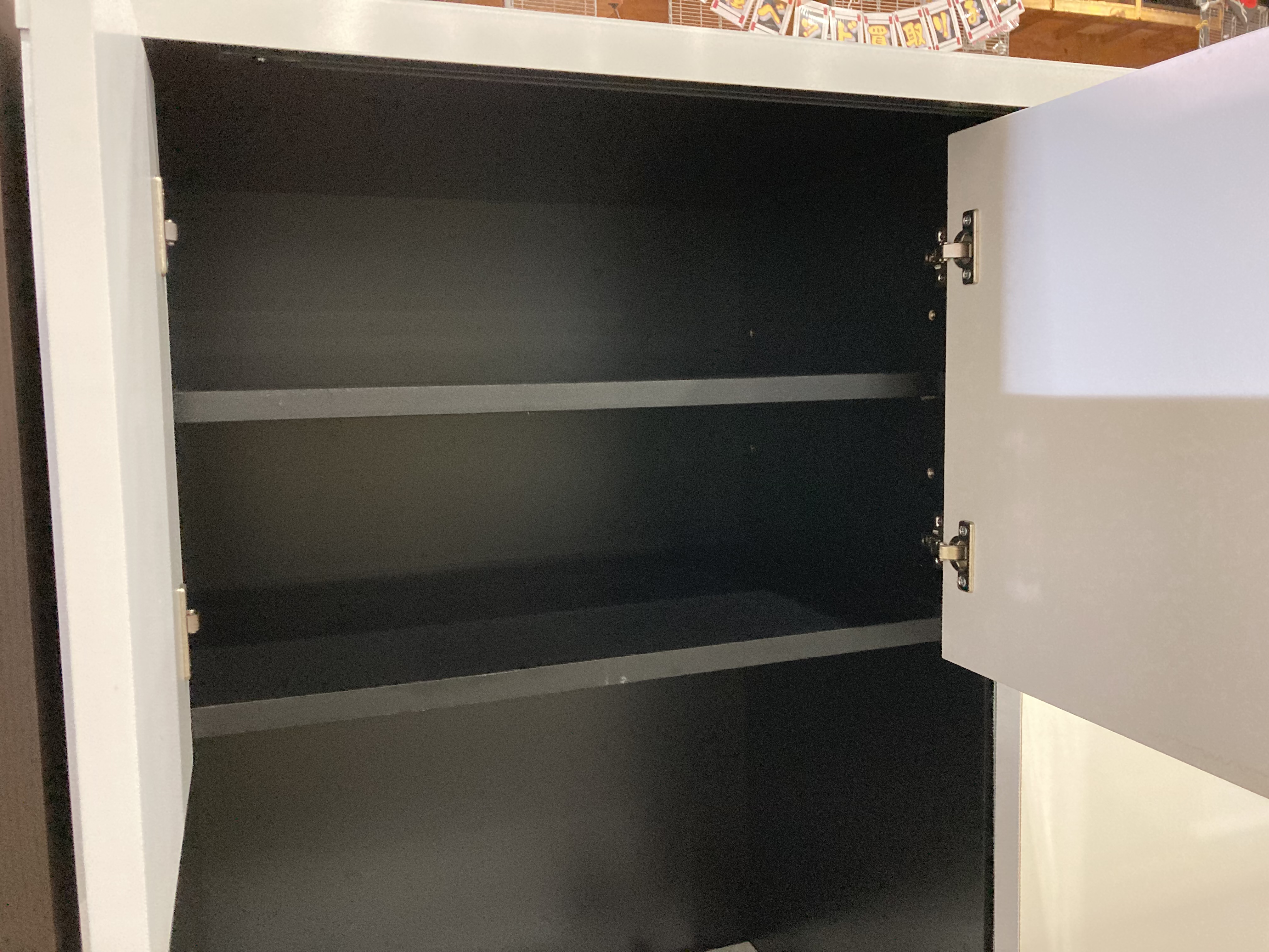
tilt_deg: -6.0
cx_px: 634
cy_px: 476
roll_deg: +0.7
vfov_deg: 49.7
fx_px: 1026
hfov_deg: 63.4
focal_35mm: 28
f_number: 1.8
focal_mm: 3.99
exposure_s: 1/33
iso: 400
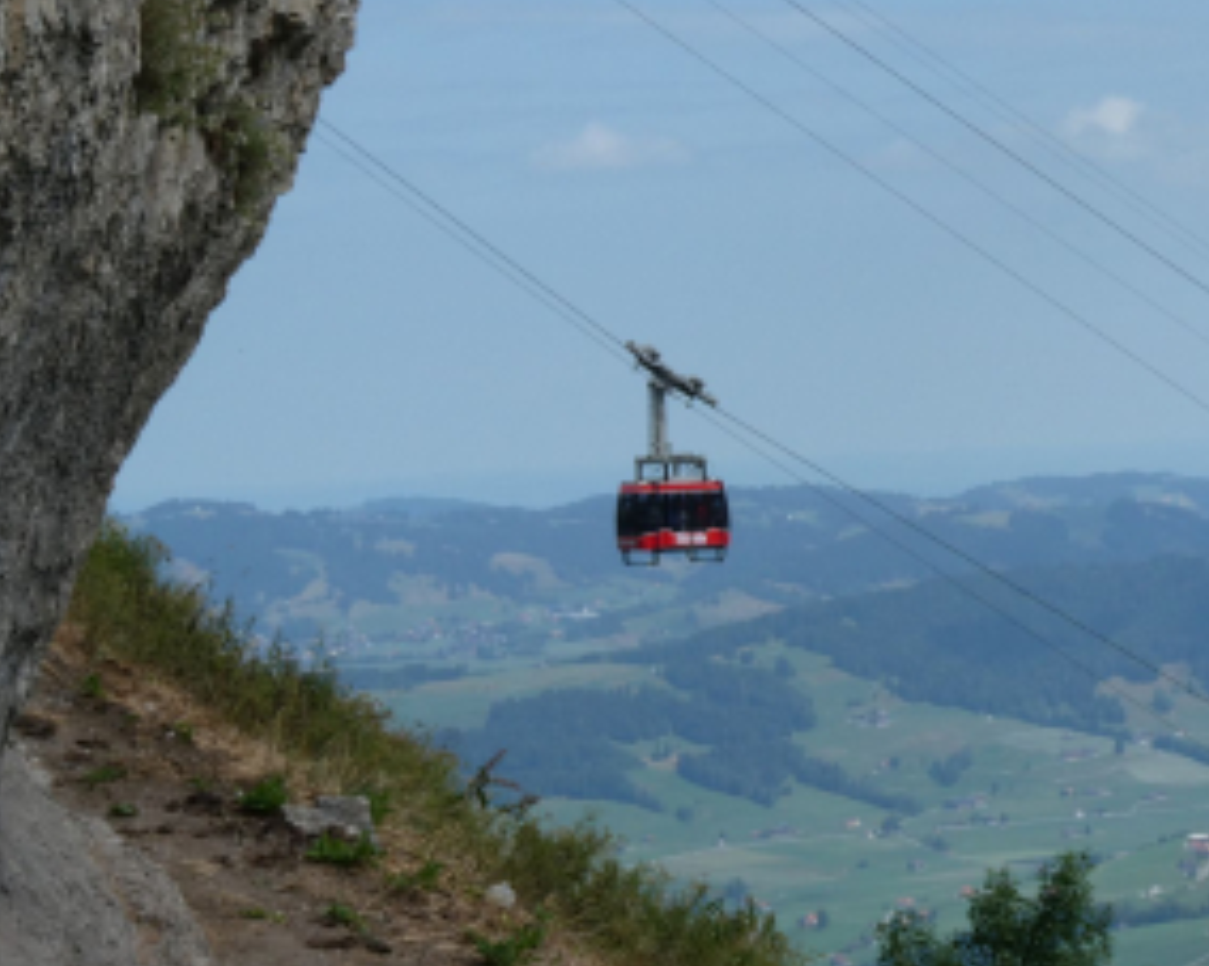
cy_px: 349
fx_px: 4722
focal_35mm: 132
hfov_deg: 14.6
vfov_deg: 11.7
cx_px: 475
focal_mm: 16.1
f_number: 4.9
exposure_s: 1/640
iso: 80
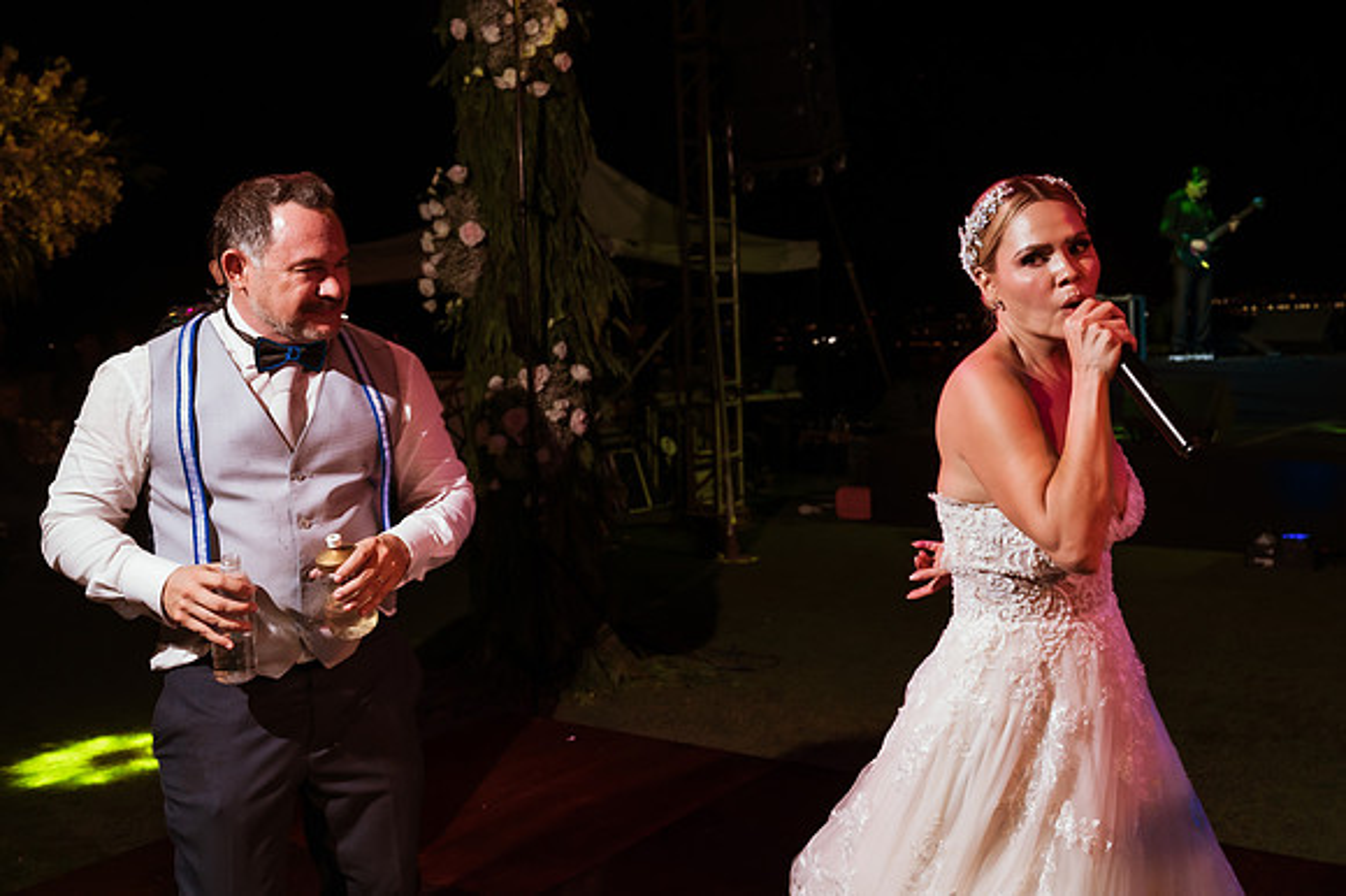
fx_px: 1443
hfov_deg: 49.9
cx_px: 743
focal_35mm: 39
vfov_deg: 34.5
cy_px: 402
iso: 2500
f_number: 5.6
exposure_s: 1/200
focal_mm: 35
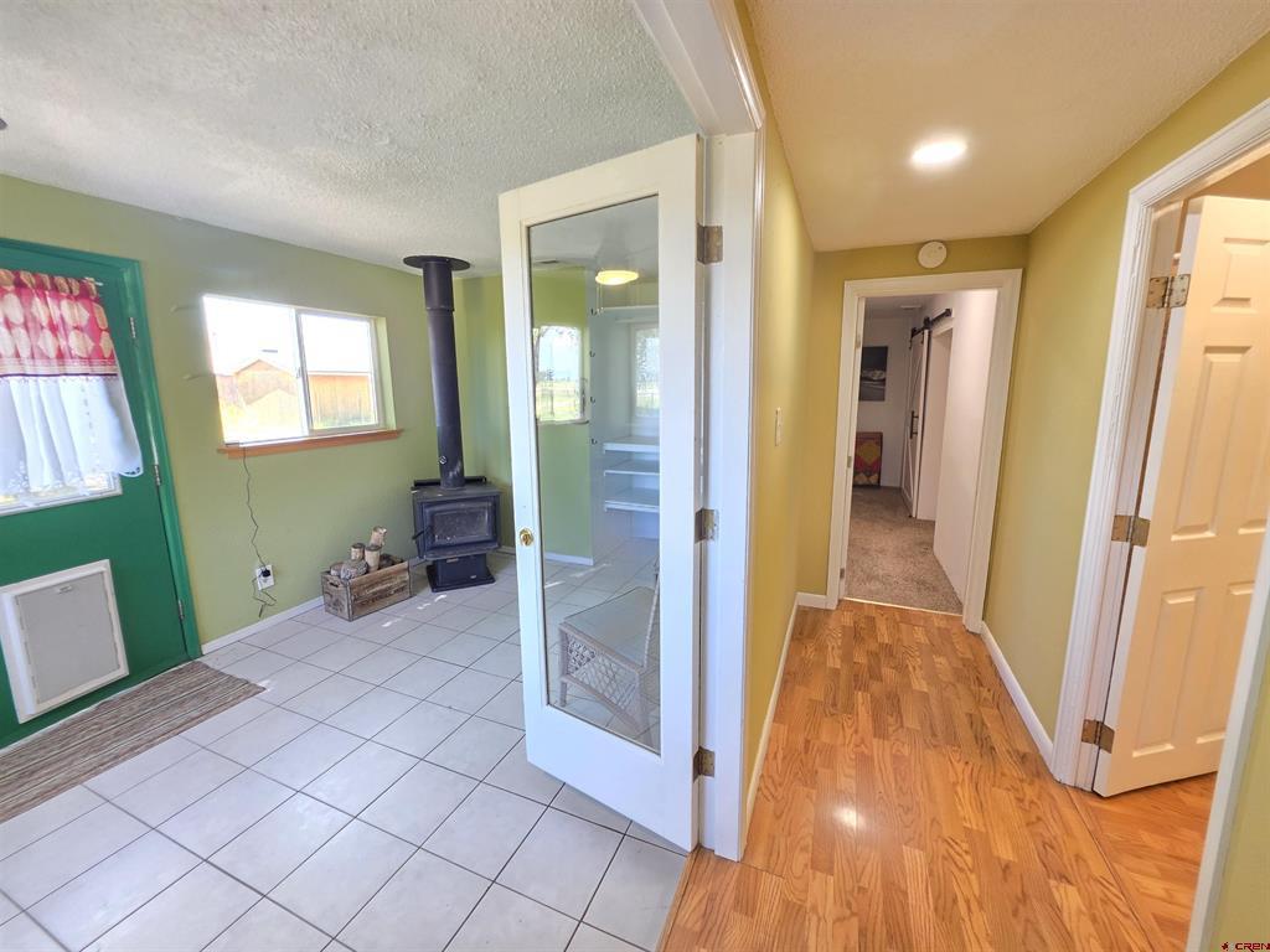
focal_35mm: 13
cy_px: 476
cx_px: 635
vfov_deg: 89.9
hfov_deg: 106.2
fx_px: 477
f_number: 1.9
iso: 200
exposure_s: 1/60
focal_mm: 2.2
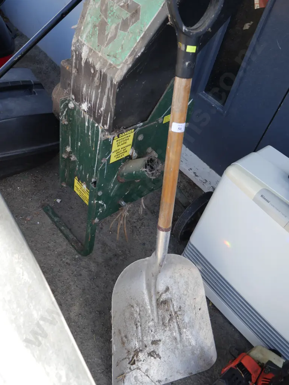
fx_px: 356
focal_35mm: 32
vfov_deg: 56.8
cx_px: 144
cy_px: 192
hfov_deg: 44.2
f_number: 3.6
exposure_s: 1/200
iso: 200
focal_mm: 16
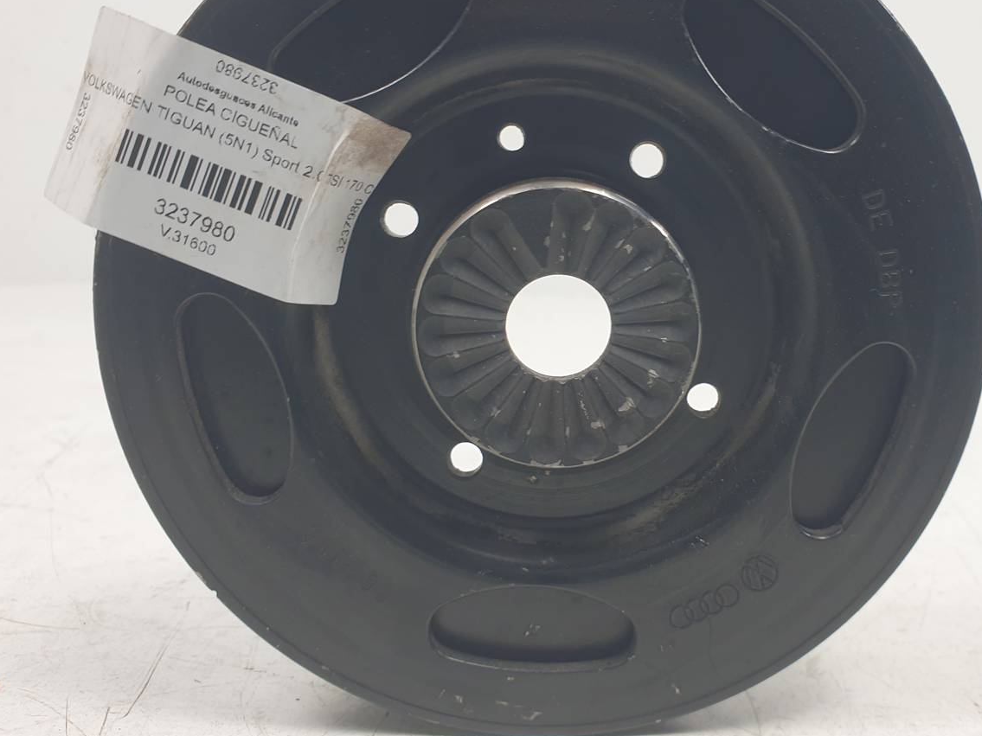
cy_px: 296
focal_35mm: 33
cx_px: 592
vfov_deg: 42.7
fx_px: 936
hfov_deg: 54.9
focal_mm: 4.3
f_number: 2.4
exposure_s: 1/152
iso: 50
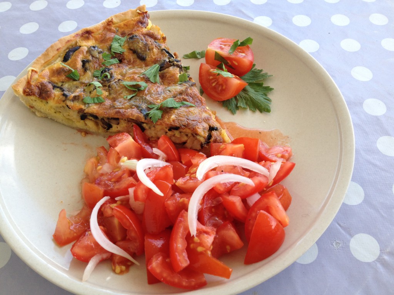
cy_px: 148
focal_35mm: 35
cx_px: 197
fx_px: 398
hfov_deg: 52.6
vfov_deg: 40.7
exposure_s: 1/198
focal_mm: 4.28
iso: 50
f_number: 2.4
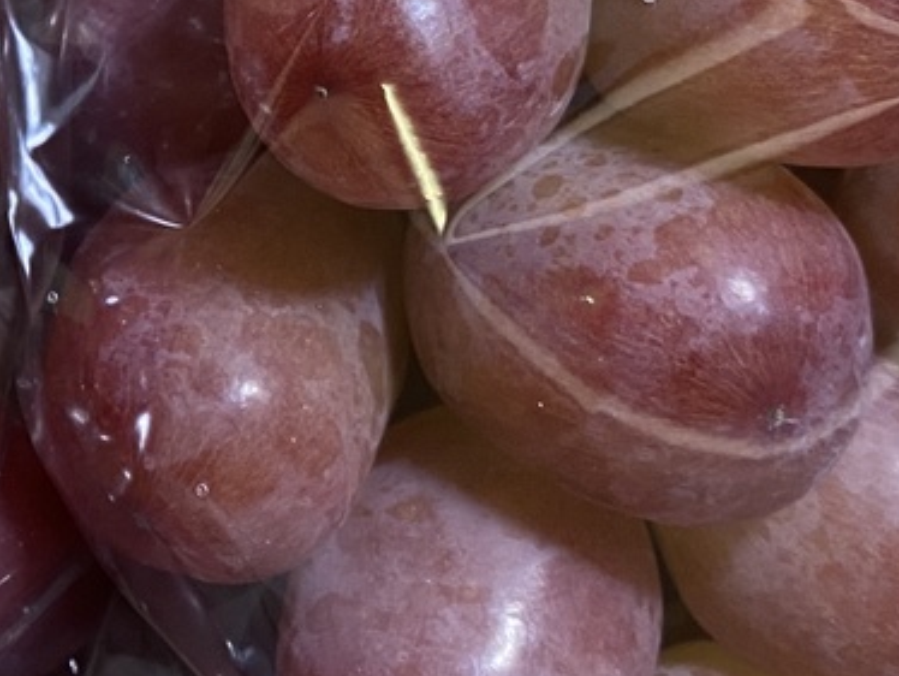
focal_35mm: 100
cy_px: -19
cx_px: -79
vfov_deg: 14.5
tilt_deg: -54.0
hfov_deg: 18.9
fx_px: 2599
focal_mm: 4.25
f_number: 1.8
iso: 80
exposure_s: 1/60
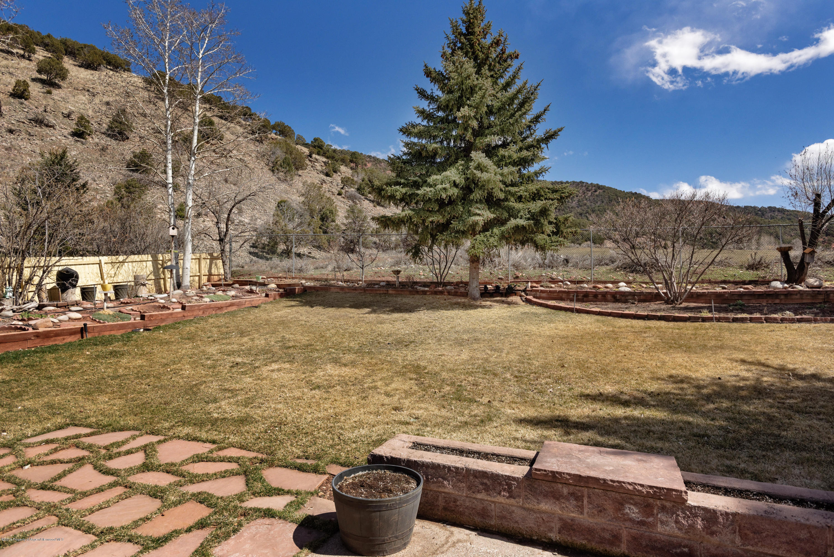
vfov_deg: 64.6
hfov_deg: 86.9
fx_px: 440
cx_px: 417
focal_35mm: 19
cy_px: 278
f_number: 7.1
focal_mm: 19
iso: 640
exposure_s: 1/1000
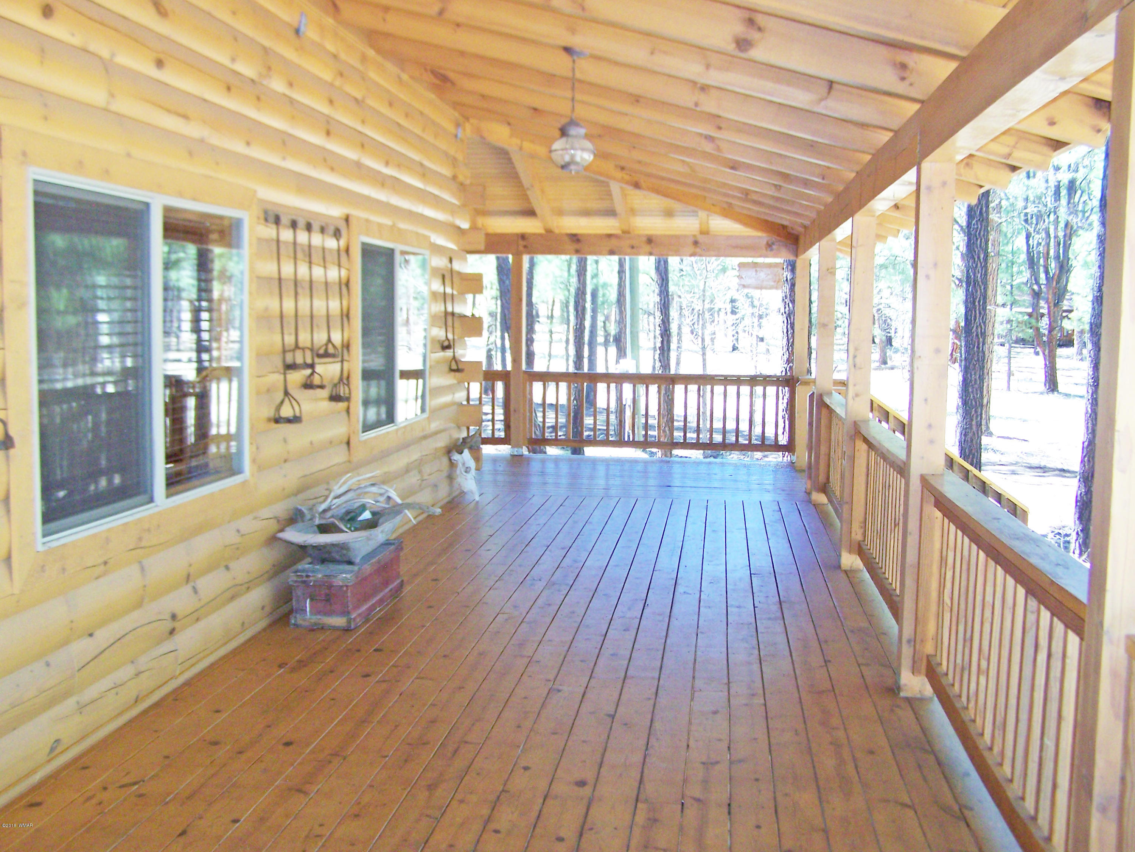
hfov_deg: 49.0
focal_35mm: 38
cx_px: 568
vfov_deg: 37.7
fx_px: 1246
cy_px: 426
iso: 160
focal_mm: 6.3
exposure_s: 1/125
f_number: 2.8
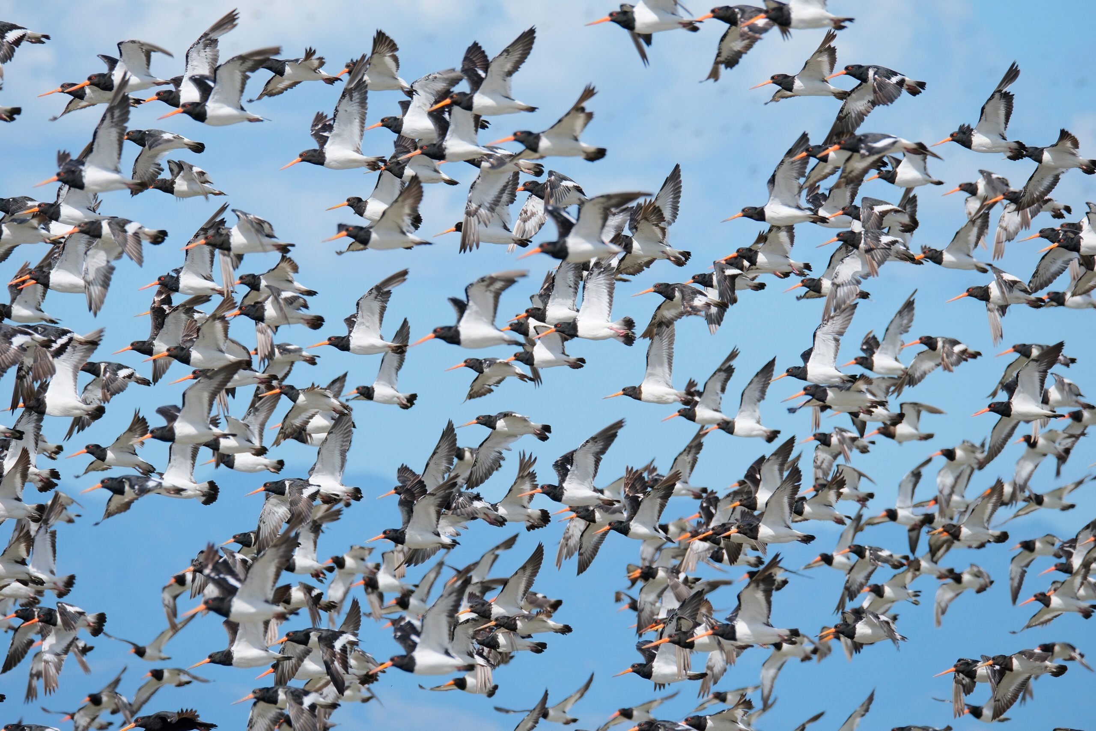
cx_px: 548
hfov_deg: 3.4
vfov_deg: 2.3
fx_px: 18266
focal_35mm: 600
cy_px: 366
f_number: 8
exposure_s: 1/1250
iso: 640
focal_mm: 400
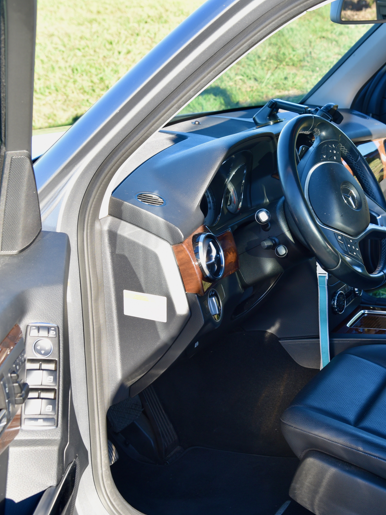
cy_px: 260
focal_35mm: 67
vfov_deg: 29.0
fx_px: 996
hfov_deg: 21.7
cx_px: 308
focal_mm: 46
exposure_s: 1/125
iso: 400
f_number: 5.6
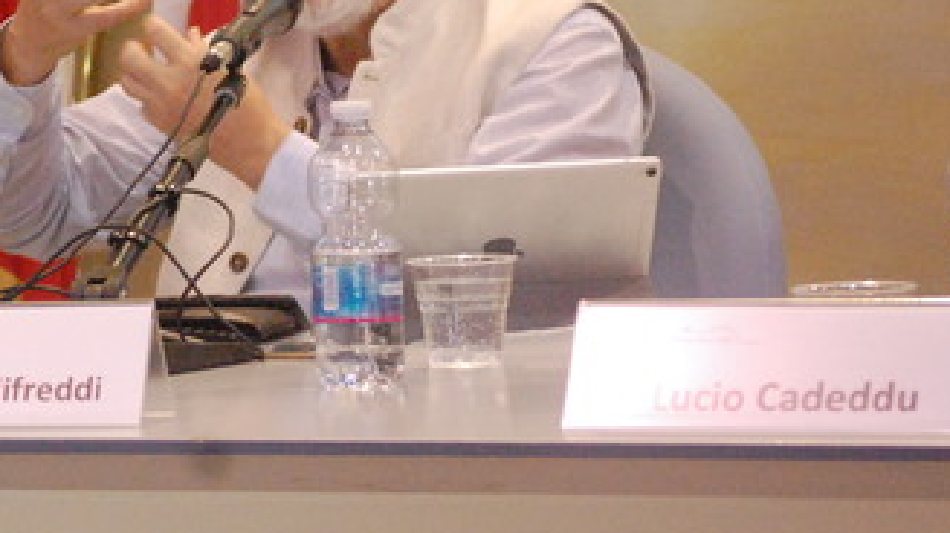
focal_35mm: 300
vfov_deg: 4.0
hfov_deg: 7.2
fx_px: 7552
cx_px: 159
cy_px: 136
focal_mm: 100
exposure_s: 1/50
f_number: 4.5
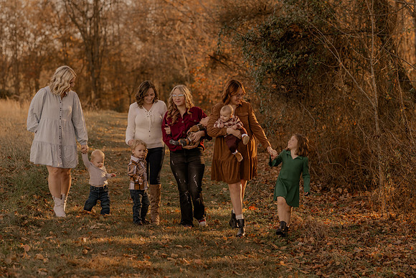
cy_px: 139
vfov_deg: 16.1
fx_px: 982
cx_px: 208
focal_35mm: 85
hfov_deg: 23.9
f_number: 2.8
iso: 200
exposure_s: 1/320
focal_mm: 85
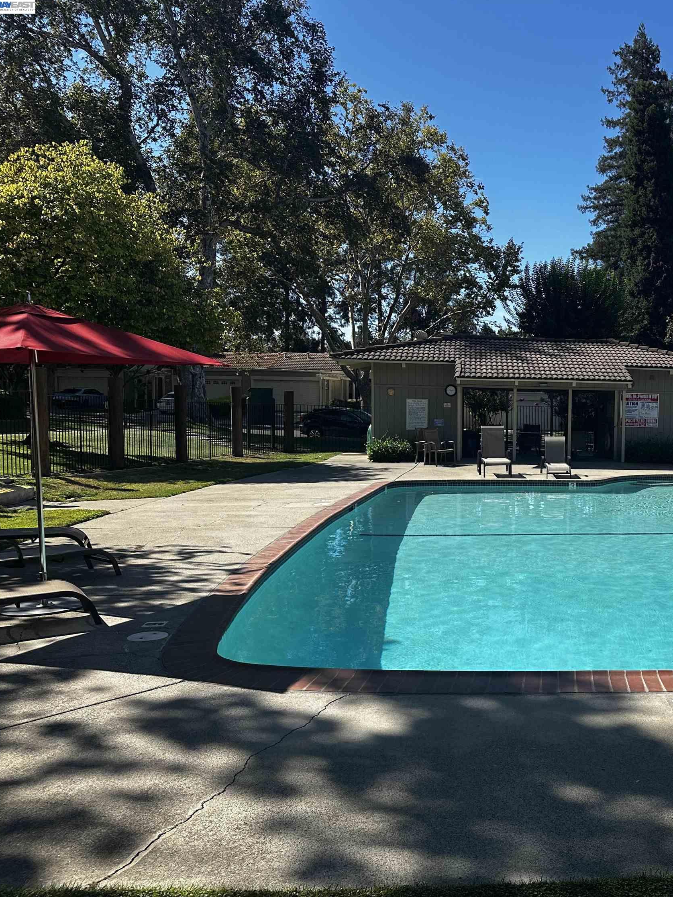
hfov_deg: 40.0
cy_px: 460
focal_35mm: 33
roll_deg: -1.0
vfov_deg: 55.3
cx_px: 598
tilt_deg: -2.4
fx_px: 855
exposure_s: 1/4016
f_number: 1.78
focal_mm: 6.86
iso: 80
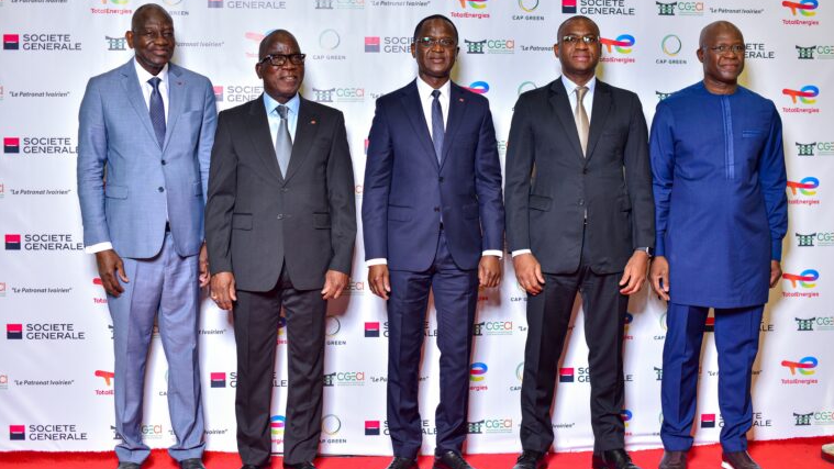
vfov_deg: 22.6
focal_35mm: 53
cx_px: 418
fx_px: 1172
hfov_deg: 39.2
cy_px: 230
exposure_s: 1/200
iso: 500
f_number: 2.8
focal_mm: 50
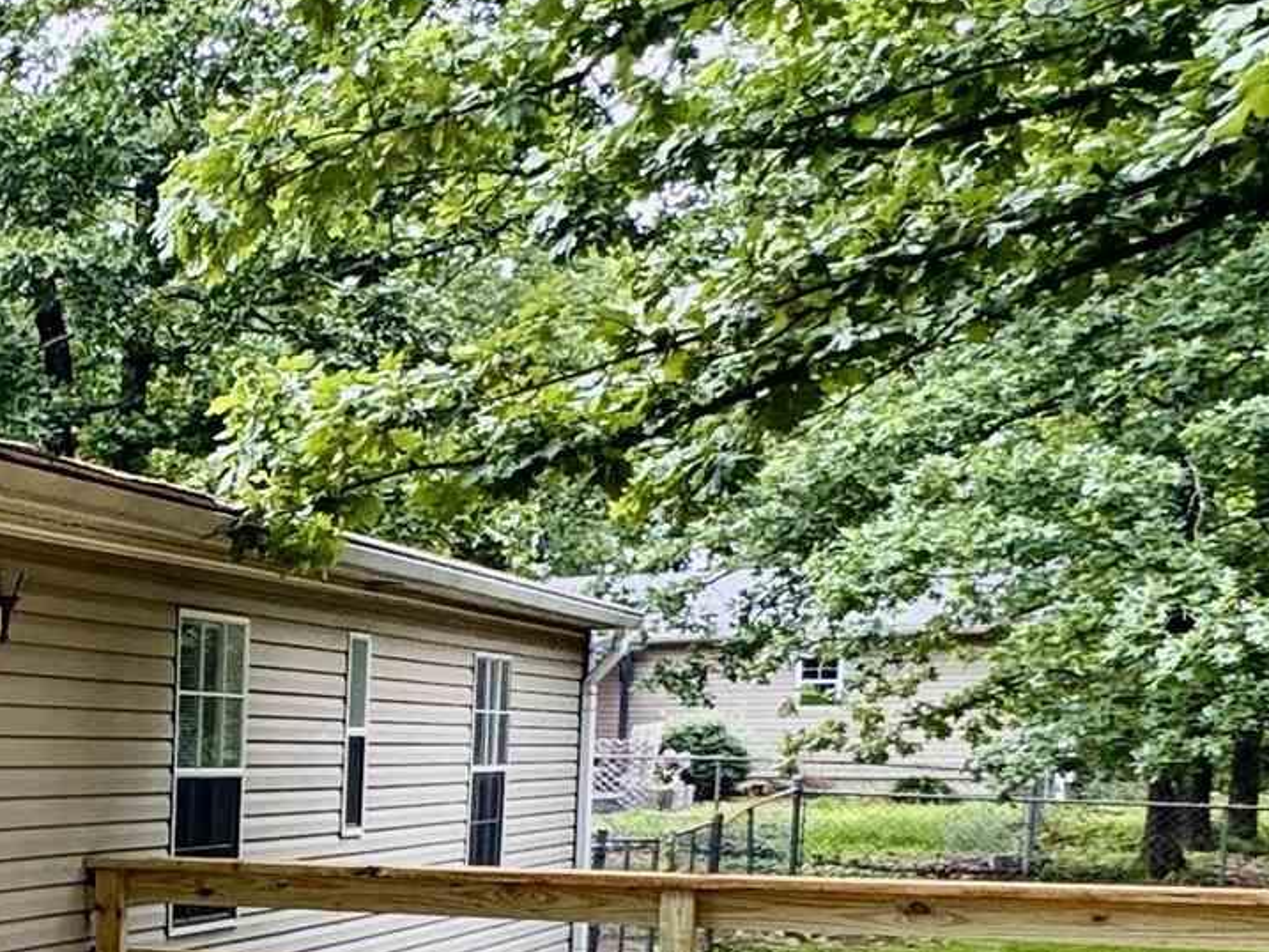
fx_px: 2200
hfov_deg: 22.4
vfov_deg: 23.6
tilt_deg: -4.5
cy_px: 908
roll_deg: +0.4
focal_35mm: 60
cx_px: -896
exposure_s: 1/269
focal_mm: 2.22
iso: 40
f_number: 2.2
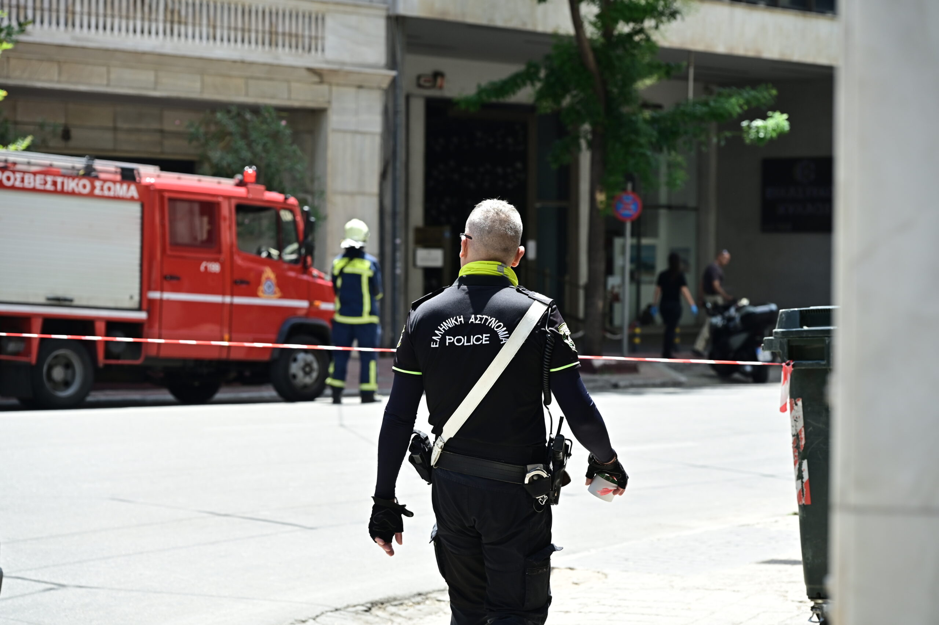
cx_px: 470
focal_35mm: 88
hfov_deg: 23.1
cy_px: 312
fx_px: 2294
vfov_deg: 15.5
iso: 160
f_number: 5
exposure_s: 1/500
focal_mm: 88
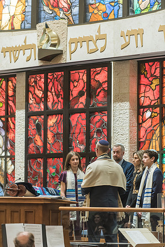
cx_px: 82
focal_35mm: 155
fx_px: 1066
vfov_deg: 13.2
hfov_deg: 8.9
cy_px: 124
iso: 1600
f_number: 3.5
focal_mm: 155
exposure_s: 1/100
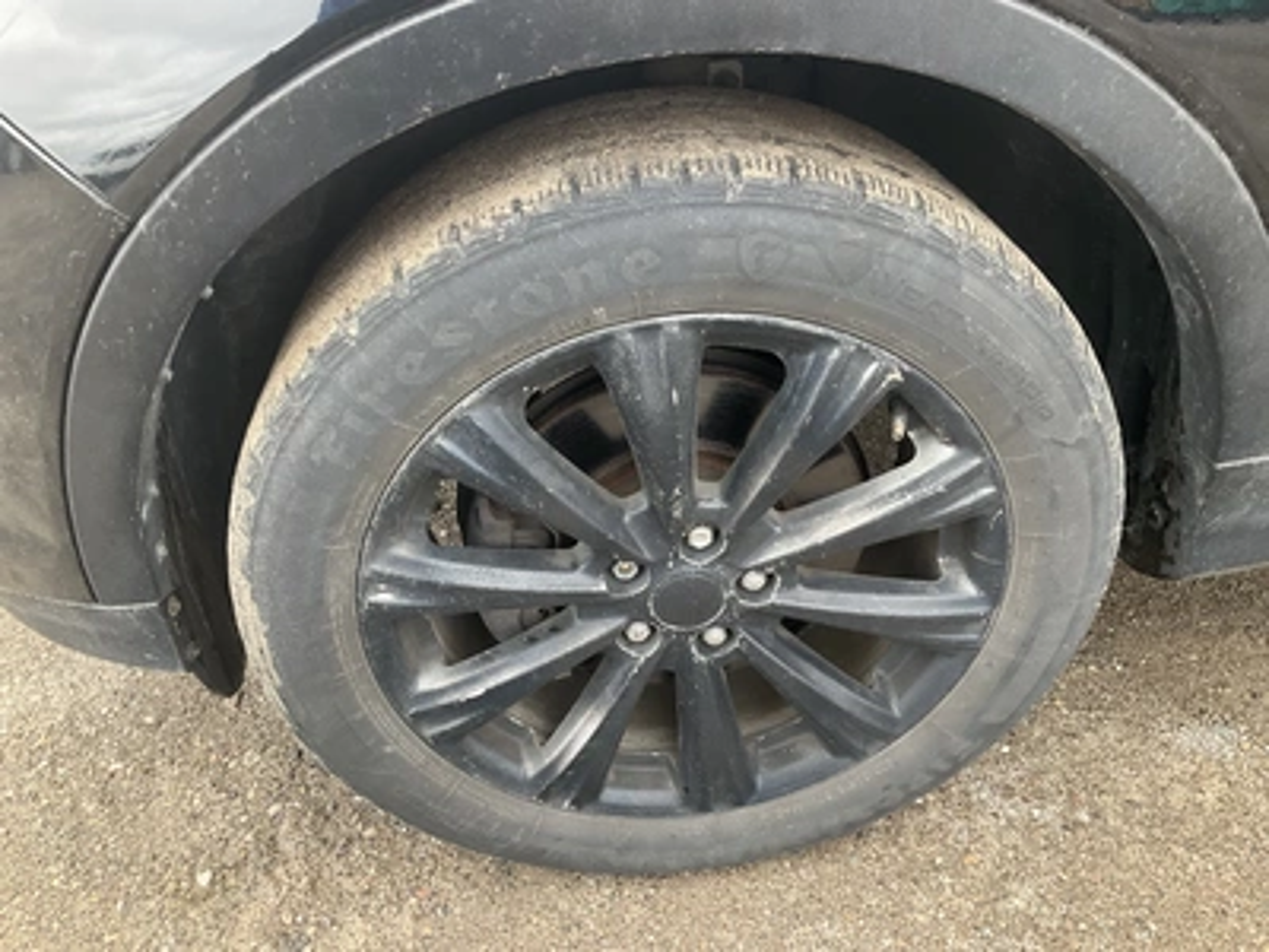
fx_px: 1063
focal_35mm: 29
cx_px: 634
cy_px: 476
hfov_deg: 61.7
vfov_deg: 48.2
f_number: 1.8
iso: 50
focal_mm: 3
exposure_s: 1/122
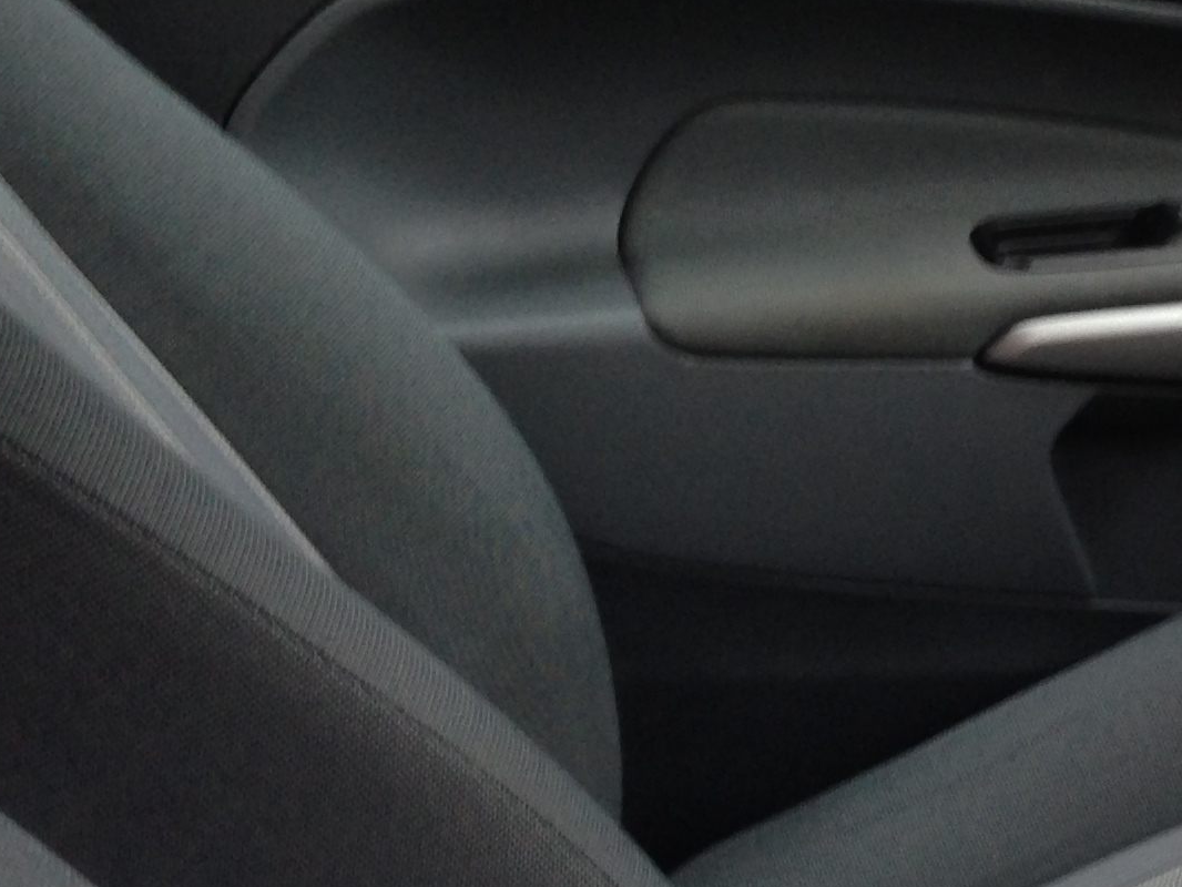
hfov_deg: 18.0
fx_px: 3450
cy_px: 548
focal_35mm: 101
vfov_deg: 14.6
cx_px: 1581
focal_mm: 4.12
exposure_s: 1/20
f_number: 2.4
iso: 80
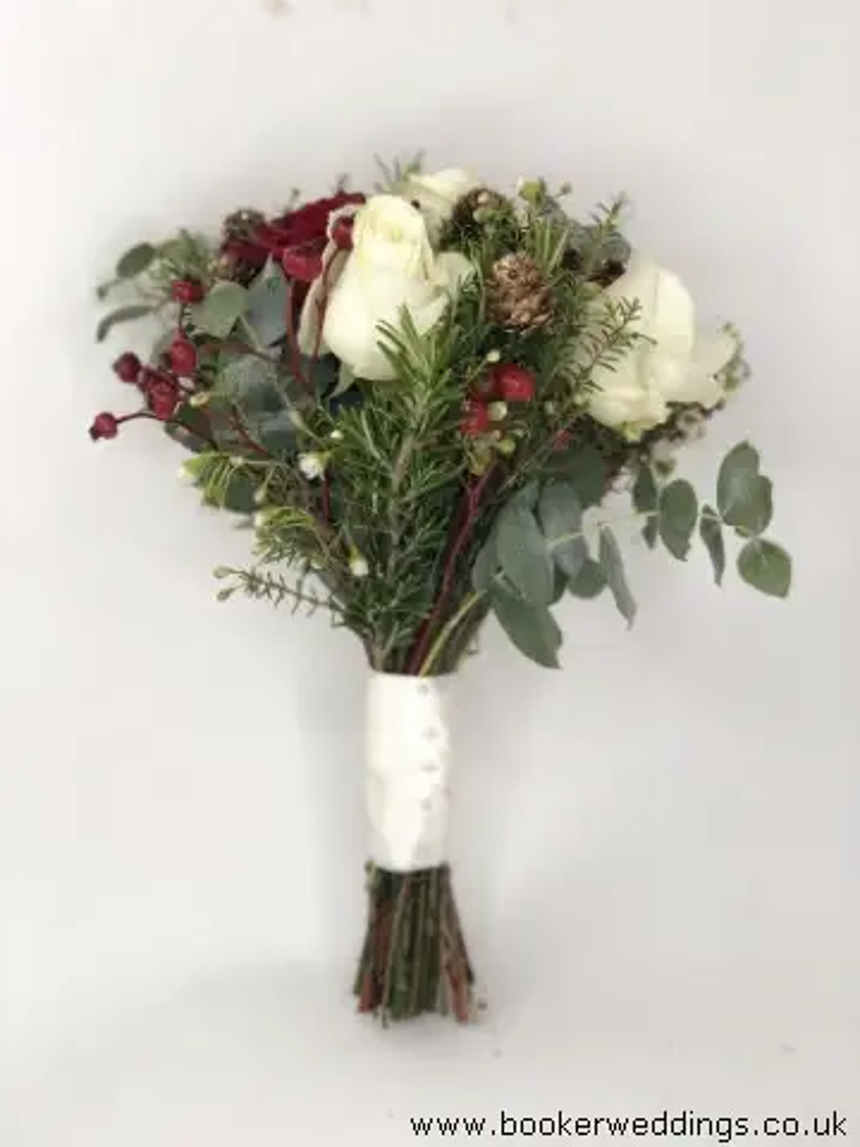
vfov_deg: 36.8
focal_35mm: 52
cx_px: 430
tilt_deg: -18.7
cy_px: 574
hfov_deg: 28.0
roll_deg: +3.6
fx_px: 1723
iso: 16
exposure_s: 1/100
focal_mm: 6
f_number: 2.4
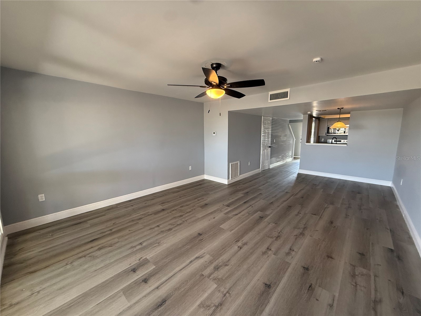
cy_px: 158
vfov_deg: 85.7
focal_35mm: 14
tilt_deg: -8.1
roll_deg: +0.3
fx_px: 170
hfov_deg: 102.1
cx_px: 210
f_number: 2.2
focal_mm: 2.22
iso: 320
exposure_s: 1/120
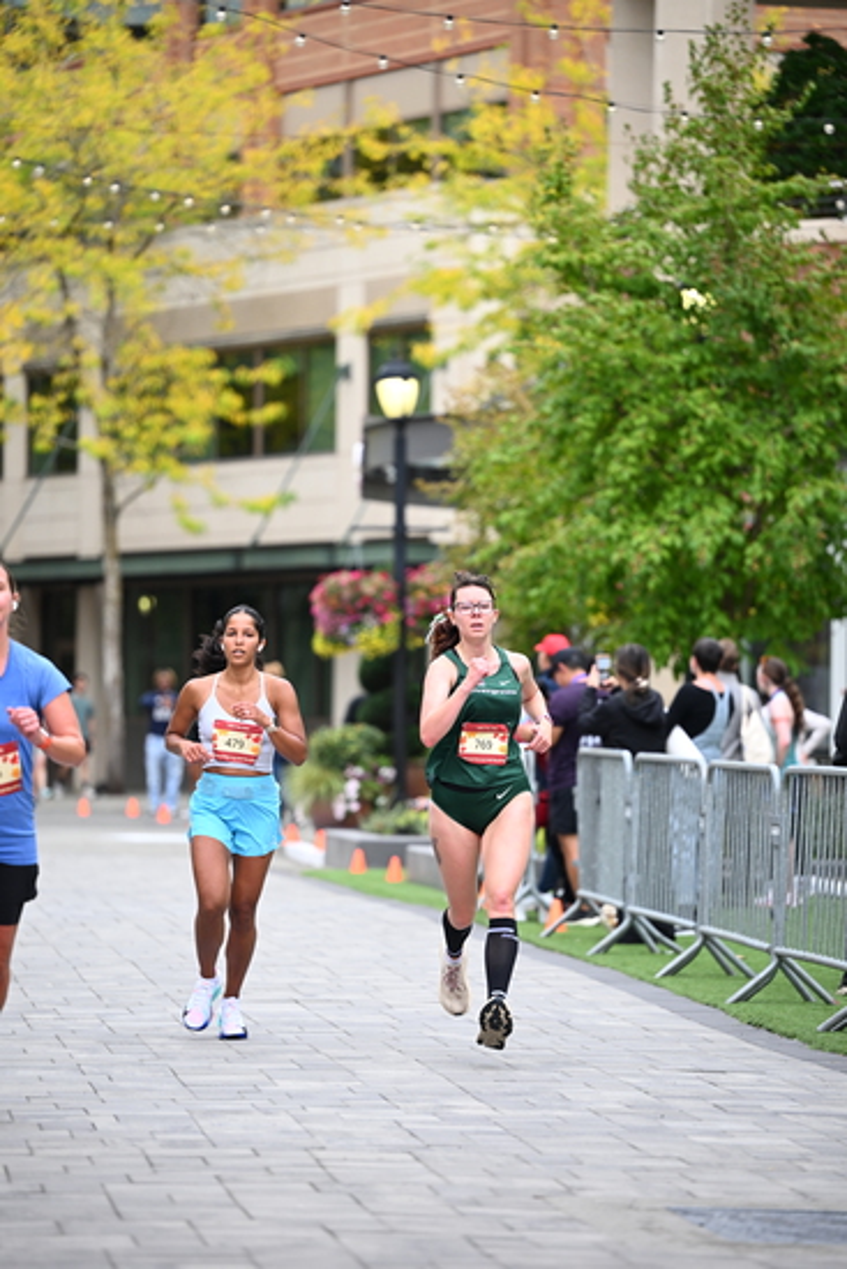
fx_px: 5466
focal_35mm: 155
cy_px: 634
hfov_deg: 8.9
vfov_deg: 13.2
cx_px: 424
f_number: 2.8
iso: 640
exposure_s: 1/1600
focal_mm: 155
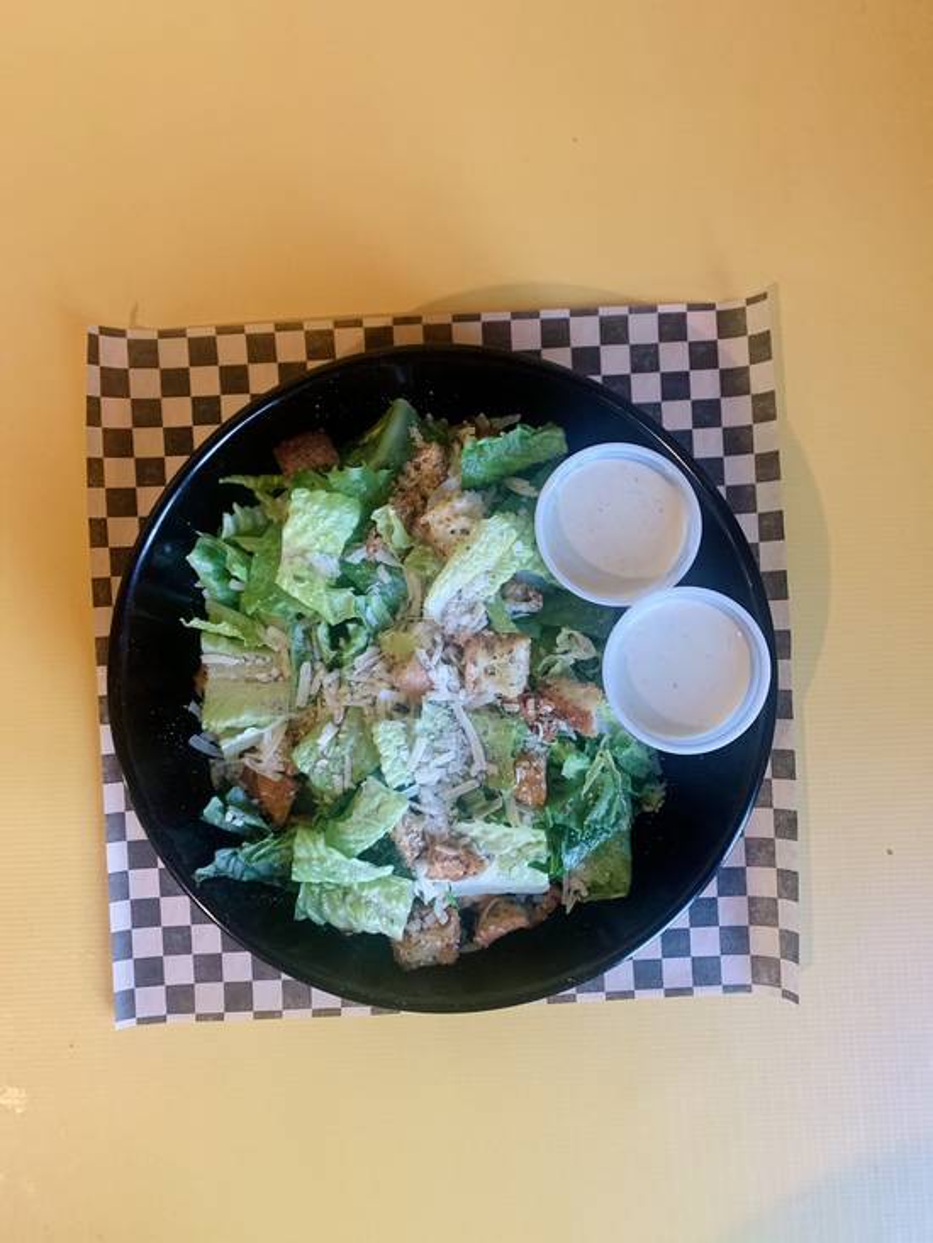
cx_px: 466
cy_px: 622
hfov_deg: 53.1
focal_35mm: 26
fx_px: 934
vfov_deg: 67.3
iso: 500
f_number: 1.8
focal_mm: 4.25
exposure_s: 1/30
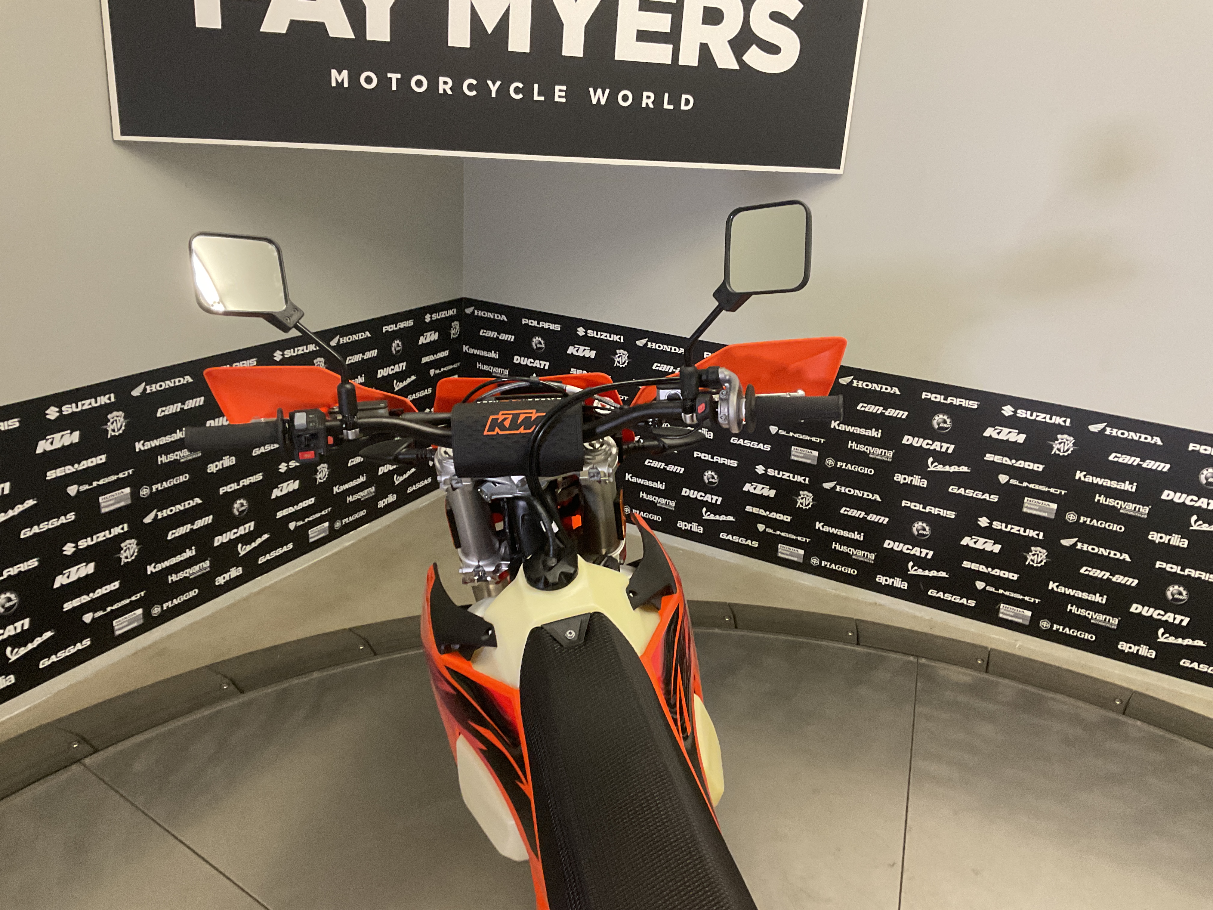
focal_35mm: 29
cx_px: 606
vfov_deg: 48.2
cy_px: 455
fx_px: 1016
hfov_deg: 61.7
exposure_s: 1/60
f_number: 1.8
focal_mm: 3
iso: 250
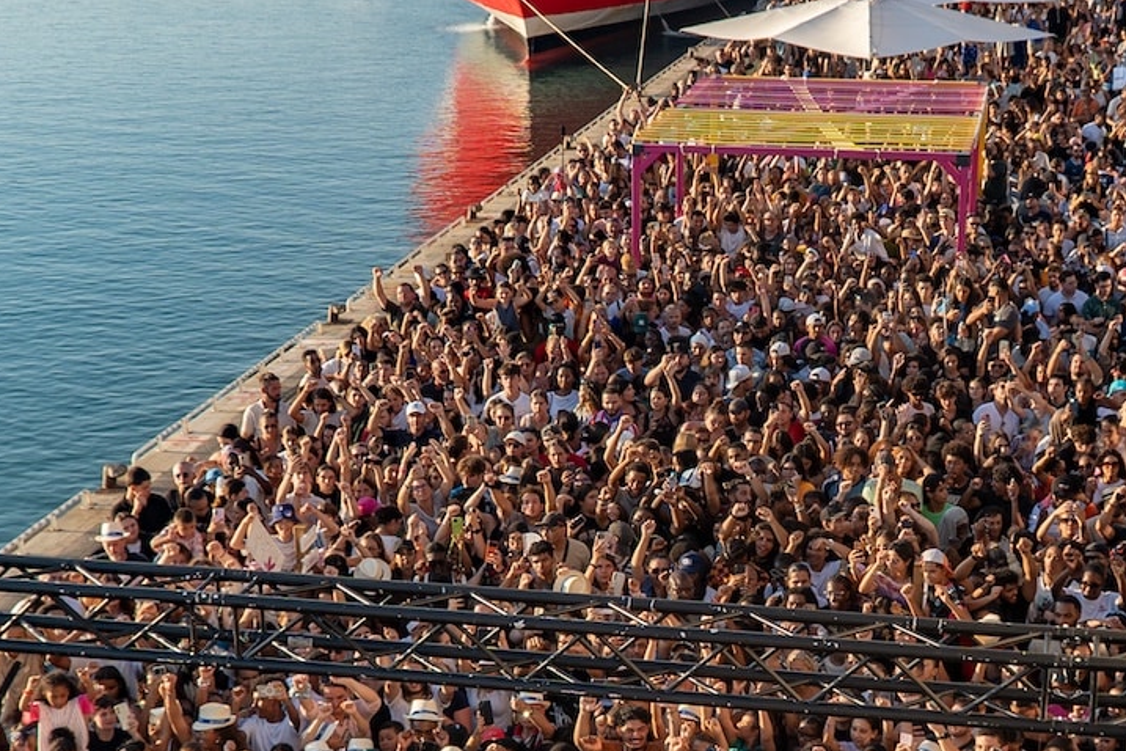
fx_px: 2002
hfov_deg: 31.2
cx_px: 724
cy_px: 535
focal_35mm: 64
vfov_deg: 21.1
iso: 100
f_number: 4.5
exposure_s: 1/400
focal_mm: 18
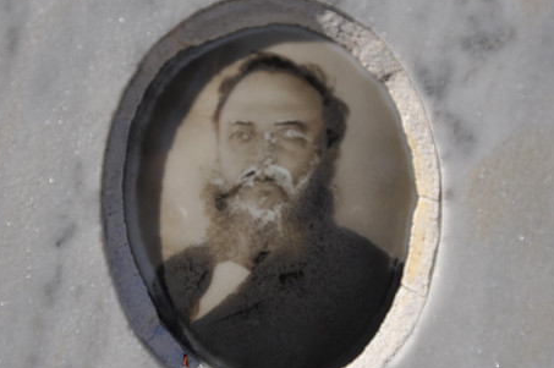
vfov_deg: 11.5
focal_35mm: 119
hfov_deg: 17.2
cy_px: 150
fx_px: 1829
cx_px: 270
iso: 220
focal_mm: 62
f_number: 5.6
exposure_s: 1/500
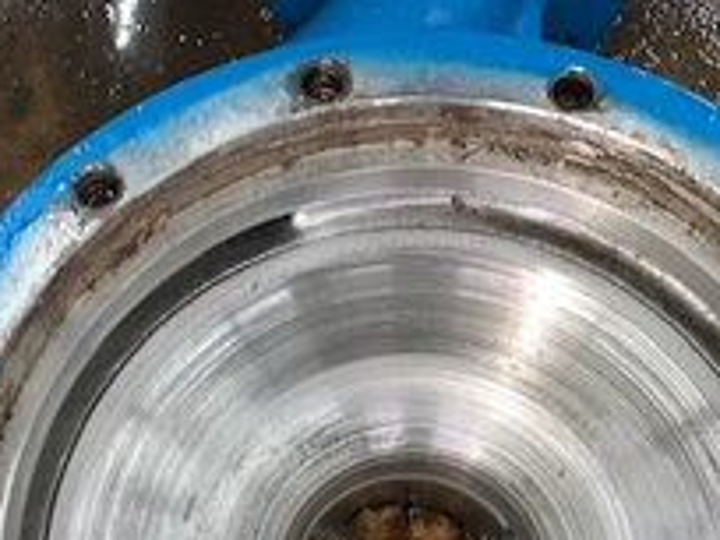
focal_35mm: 51
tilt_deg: -78.9
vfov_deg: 27.2
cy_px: 522
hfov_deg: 37.5
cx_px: 325
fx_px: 1061
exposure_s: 1/25
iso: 40
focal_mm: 4.25
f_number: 1.8
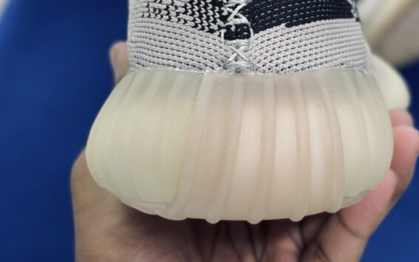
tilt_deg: -60.0
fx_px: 959
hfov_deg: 24.6
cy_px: 46
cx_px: 241
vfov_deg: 15.4
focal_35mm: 84
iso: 80
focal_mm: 6.86
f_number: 1.78
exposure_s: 1/100
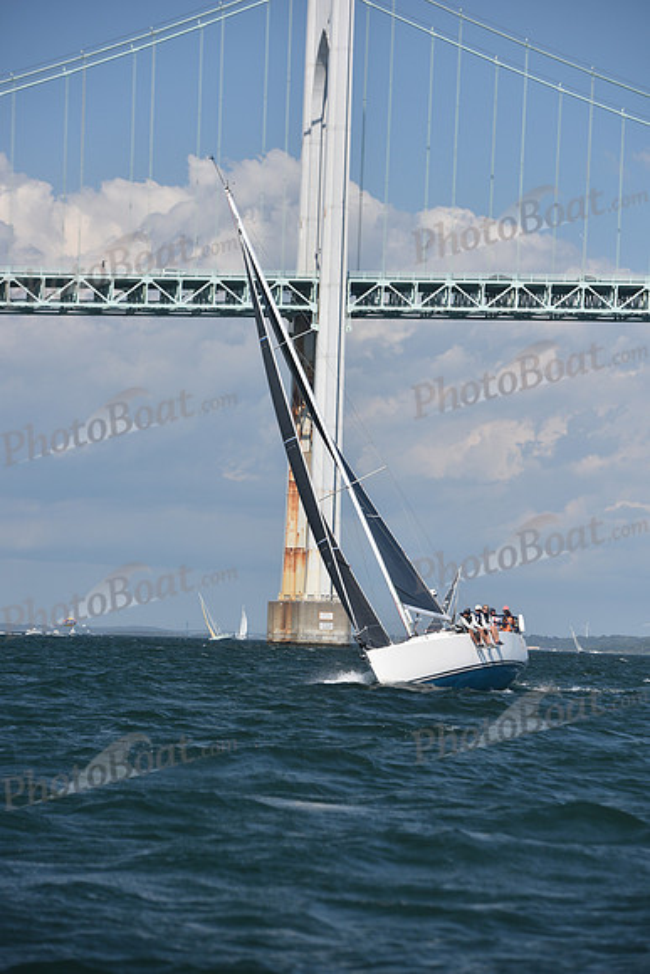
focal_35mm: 135
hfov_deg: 10.2
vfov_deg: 15.2
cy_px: 487
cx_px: 325
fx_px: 3654
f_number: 5.6
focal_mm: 135
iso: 250
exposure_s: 1/1000
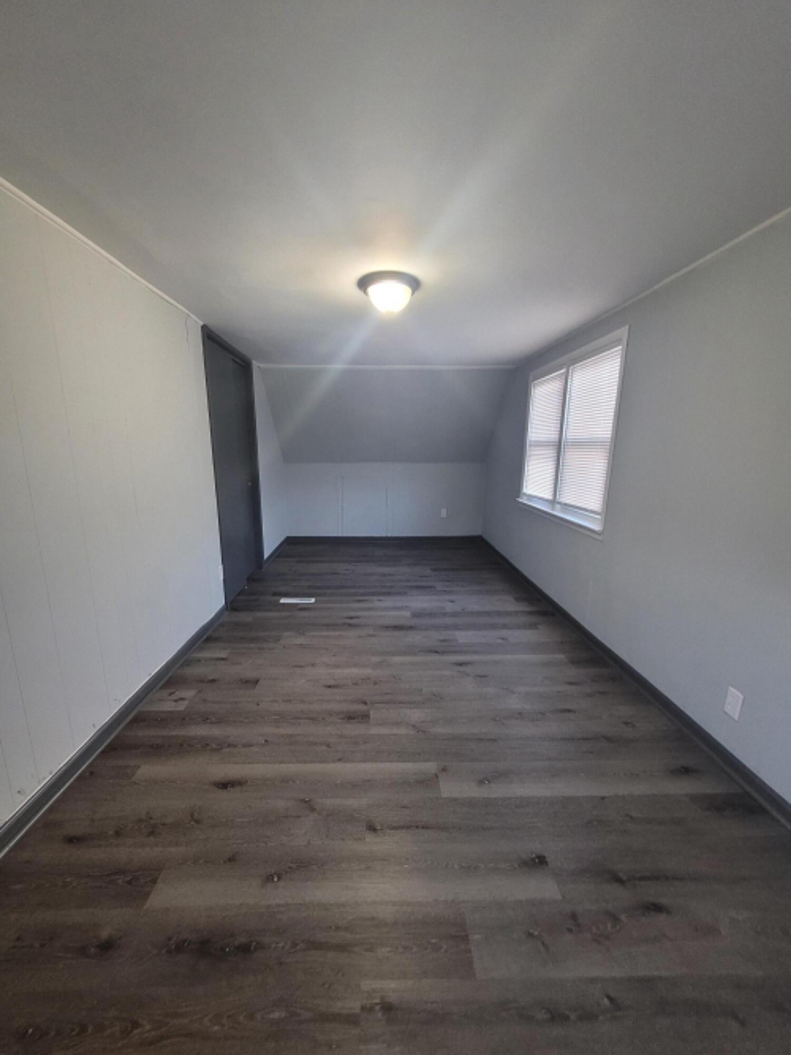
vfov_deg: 106.2
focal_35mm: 13
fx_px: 396
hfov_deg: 89.9
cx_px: 396
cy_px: 528
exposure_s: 1/29
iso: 320
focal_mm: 1.74
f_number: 2.2
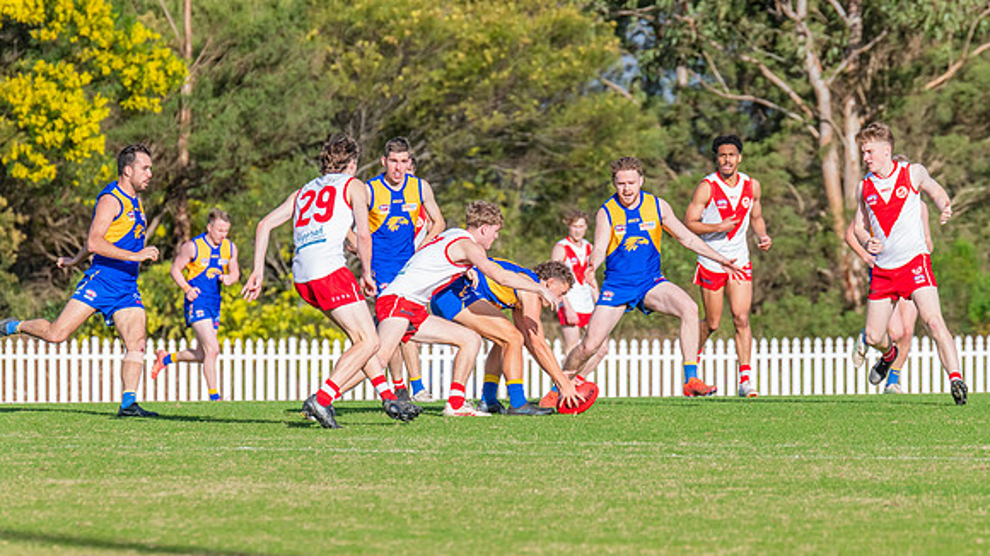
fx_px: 13256
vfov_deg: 2.4
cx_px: 565
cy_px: 273
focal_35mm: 505
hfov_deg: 4.3
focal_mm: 420
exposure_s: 1/1250
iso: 800
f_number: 9
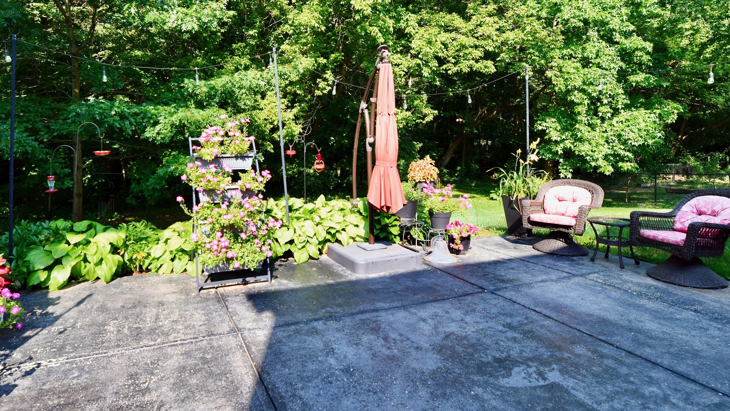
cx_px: 279
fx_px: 387
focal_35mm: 20
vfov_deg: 55.0
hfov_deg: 85.1
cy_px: 144
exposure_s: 1/640
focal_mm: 14
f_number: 6.3
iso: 640
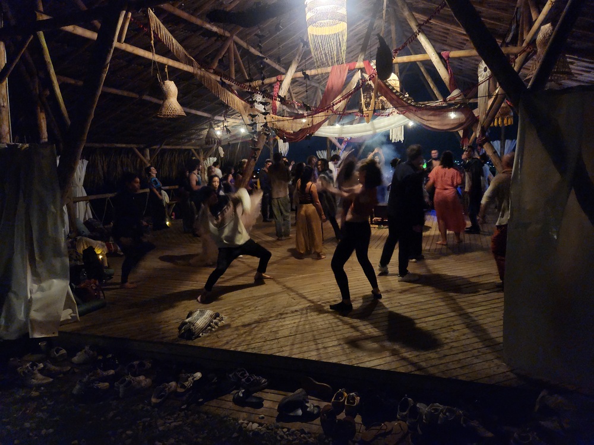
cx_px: 297
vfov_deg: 58.9
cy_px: 222
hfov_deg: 73.9
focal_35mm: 23
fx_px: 395
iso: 2000
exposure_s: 1/10
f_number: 1.8
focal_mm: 5.4
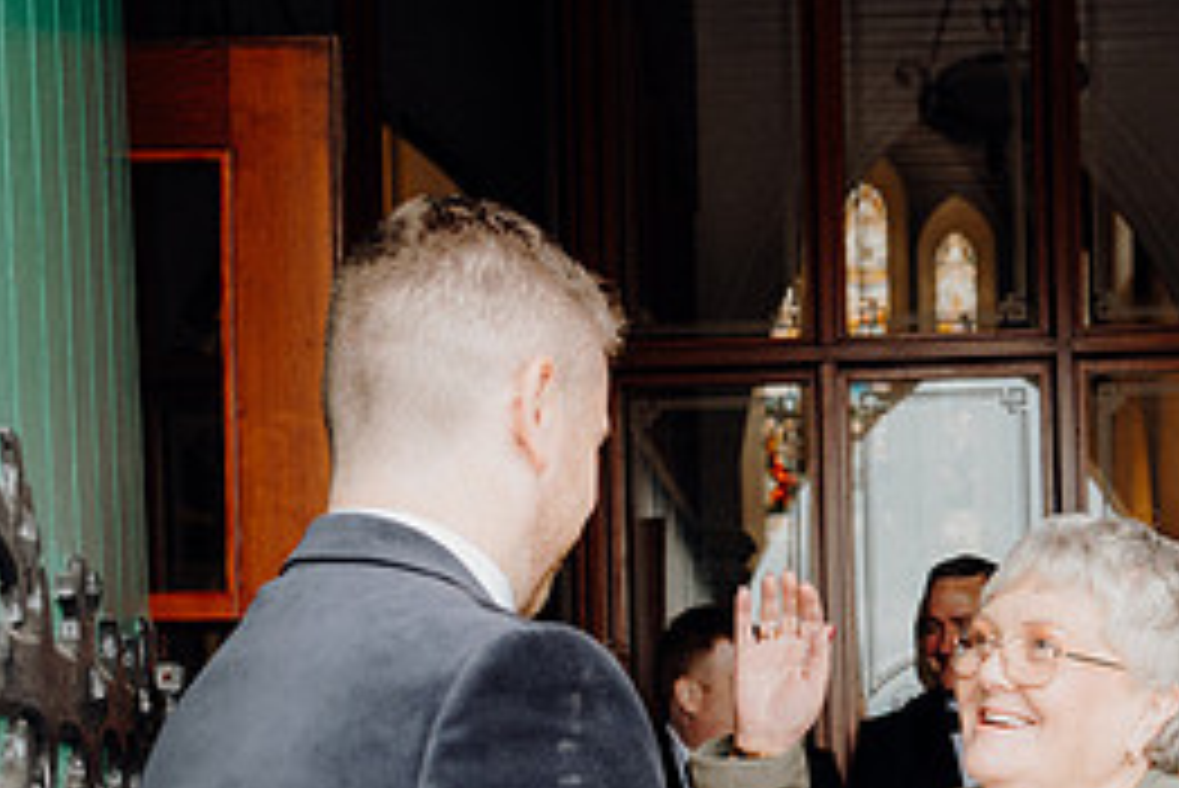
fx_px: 2032
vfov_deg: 21.2
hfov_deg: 32.1
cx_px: 796
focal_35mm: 62
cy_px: 795
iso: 320
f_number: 3.5
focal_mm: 28
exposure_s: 1/200
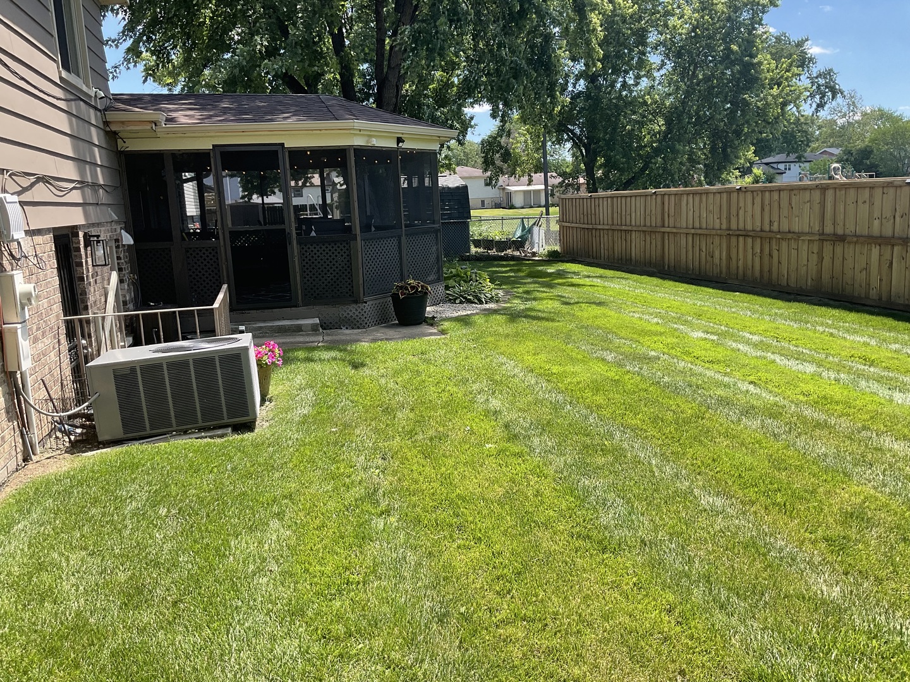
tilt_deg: -10.6
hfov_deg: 61.7
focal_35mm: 29
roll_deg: +2.7
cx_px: 455
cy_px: 341
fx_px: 762
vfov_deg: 48.2
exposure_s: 1/620
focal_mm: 3
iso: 16
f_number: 1.8
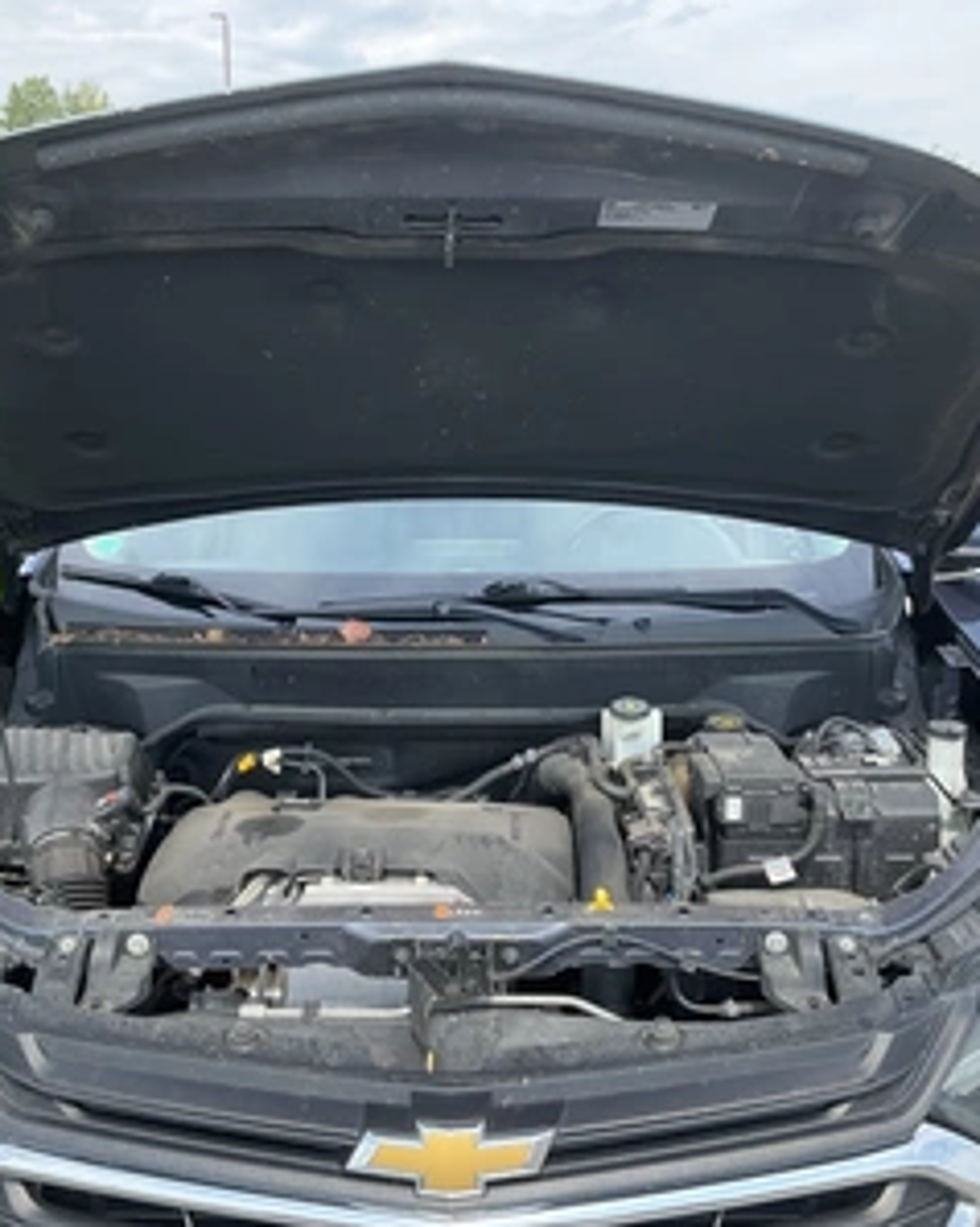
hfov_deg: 39.1
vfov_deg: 48.0
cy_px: 614
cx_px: 469
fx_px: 1379
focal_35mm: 38
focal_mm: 3
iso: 25
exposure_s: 1/412
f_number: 1.8
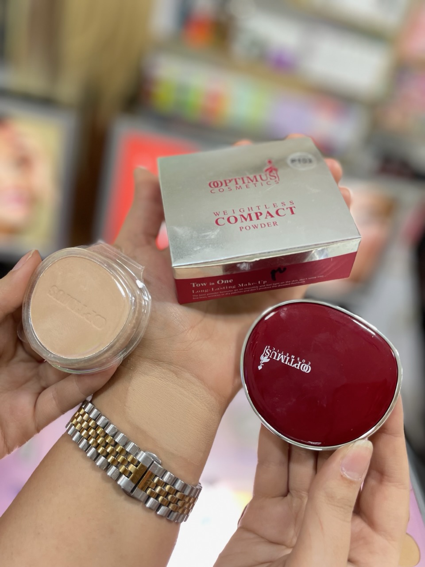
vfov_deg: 67.3
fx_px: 426
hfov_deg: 53.1
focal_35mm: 26
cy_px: 284
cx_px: 212
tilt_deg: -27.9
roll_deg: -15.5
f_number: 1.6
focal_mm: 4.2
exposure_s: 1/50
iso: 100
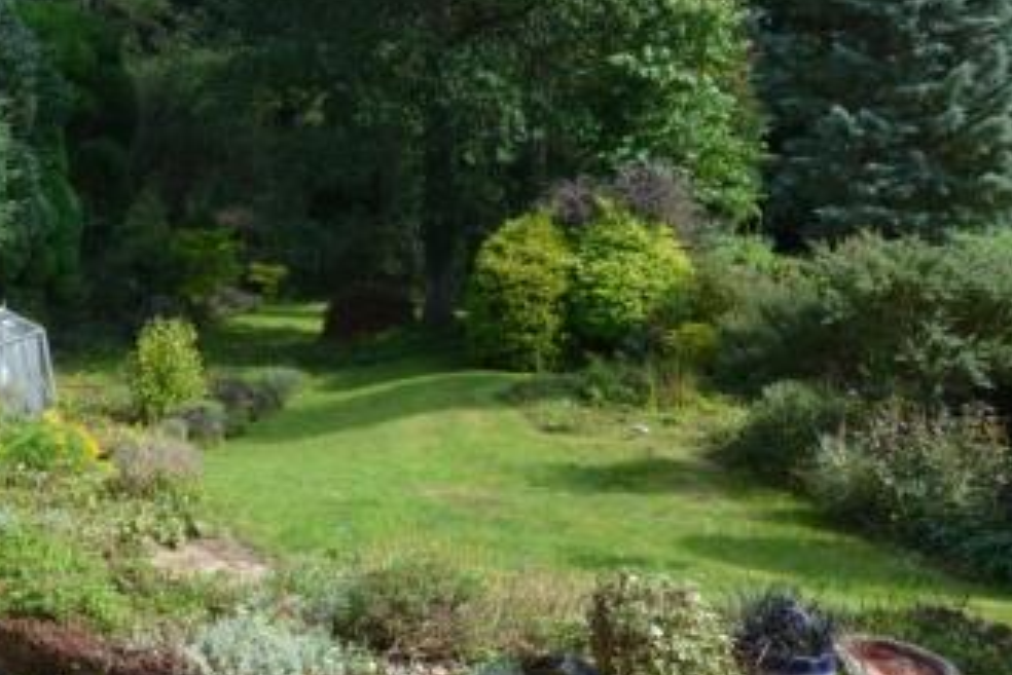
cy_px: 257
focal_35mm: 36
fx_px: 1012
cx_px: 326
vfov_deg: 36.7
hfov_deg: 52.0
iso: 100
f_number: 6.3
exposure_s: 1/160
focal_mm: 12
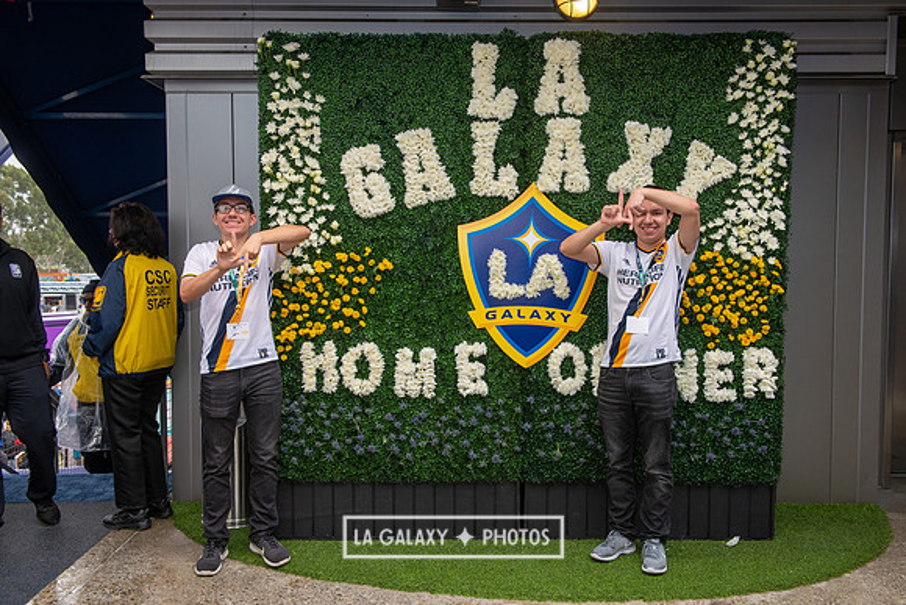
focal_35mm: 35
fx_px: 881
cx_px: 453
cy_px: 302
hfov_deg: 54.4
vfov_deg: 37.9
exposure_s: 1/160
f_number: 6.3
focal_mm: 35
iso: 500
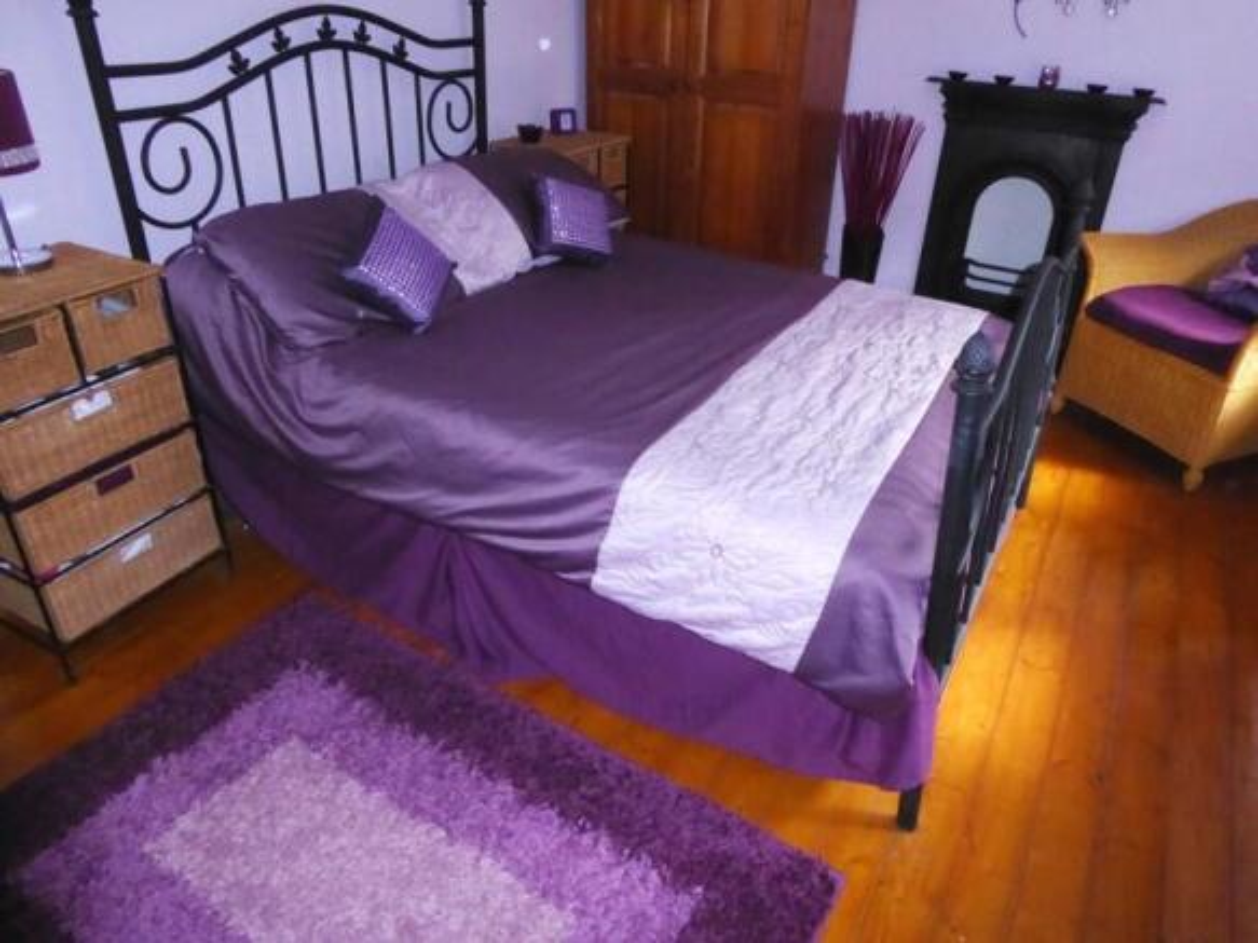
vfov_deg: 56.8
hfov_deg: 71.6
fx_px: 872
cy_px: 472
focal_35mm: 24
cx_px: 629
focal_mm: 4.3
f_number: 8
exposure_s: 1/60
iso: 800
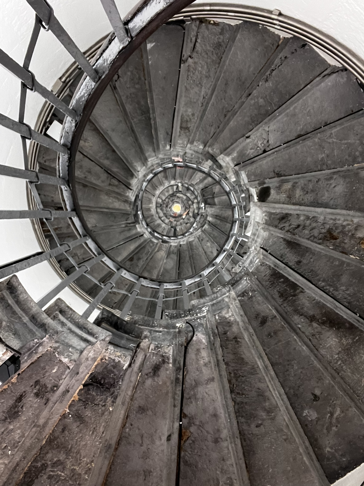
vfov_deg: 60.0
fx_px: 421
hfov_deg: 46.8
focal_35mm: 30
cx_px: 182
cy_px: 243
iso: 320
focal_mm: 2.71
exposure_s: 1/33
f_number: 2.2
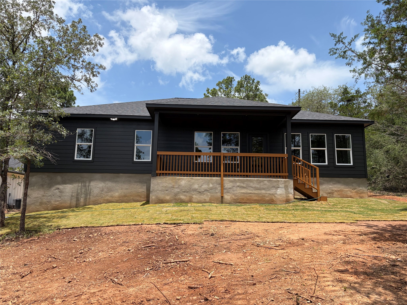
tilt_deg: +10.5
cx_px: 204
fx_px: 306
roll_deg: -0.9
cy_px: 152
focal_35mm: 26
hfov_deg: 67.3
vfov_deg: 53.1
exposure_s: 1/3279
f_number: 1.6
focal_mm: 5.96
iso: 50
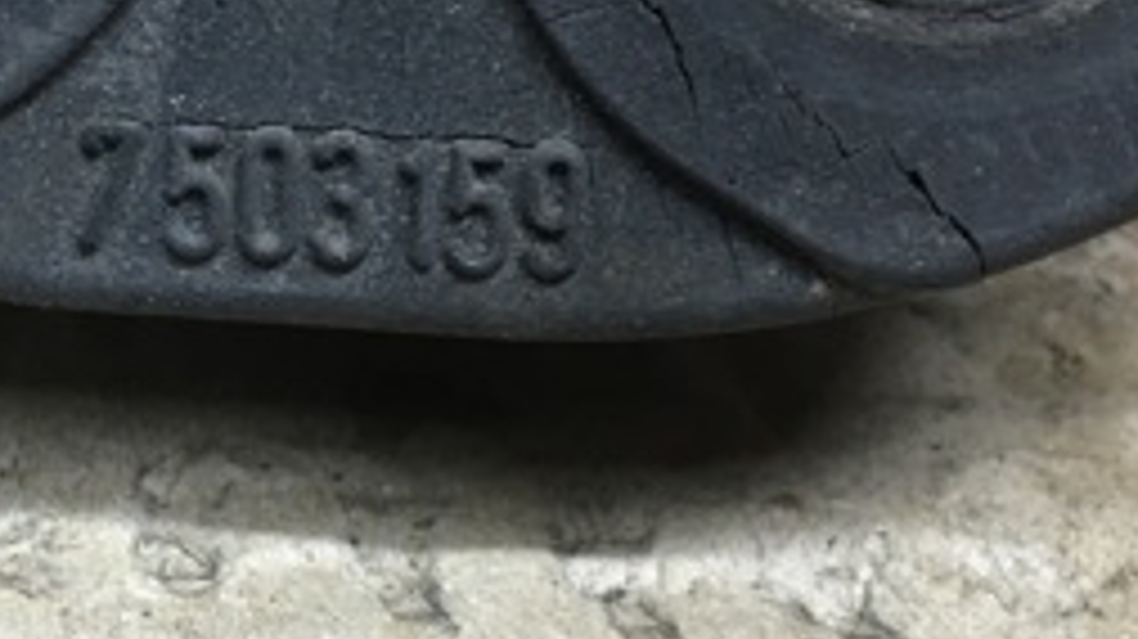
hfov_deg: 25.6
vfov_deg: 15.0
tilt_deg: -38.1
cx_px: 76
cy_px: 196
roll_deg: -4.8
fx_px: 2413
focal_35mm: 80
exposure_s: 1/33
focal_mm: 4.15
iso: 125
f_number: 2.2
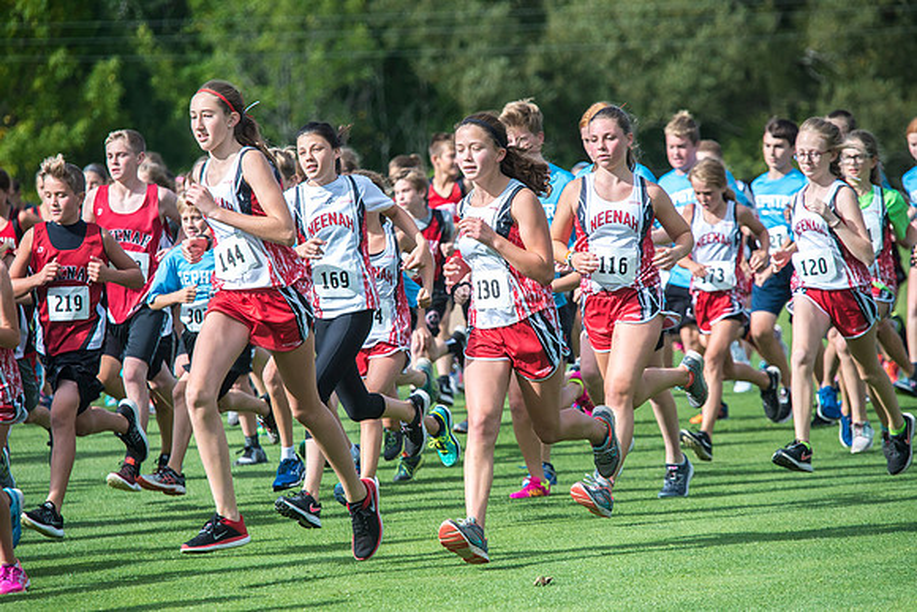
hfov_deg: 7.1
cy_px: 306
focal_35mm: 290
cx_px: 458
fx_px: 7388
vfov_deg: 4.7
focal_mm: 290
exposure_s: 1/3200
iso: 1000
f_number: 8
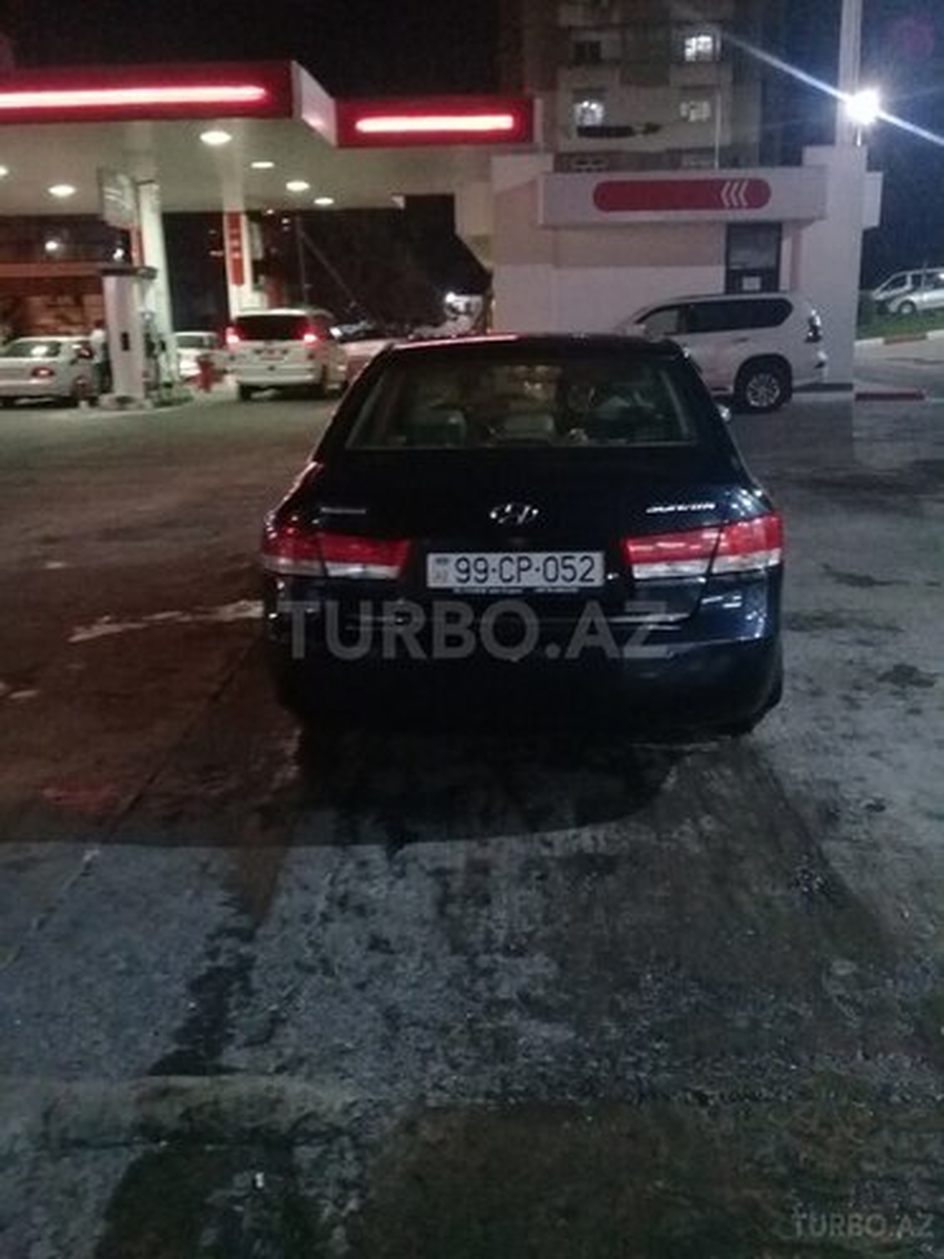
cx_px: 472
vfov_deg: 58.4
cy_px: 630
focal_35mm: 31
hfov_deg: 45.4
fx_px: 1127
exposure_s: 1/17
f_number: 2.2
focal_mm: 3.3
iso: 640
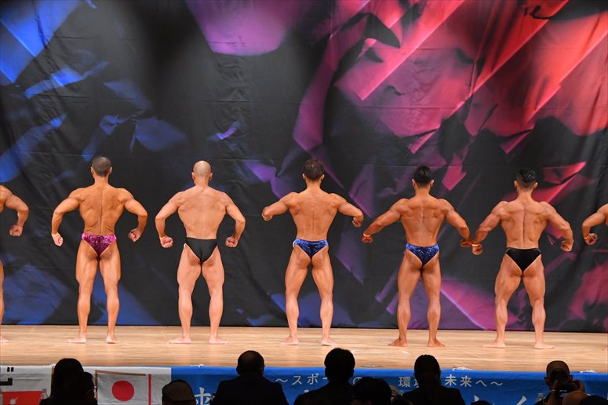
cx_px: 304
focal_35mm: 147
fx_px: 2481
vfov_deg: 9.3
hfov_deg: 14.0
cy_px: 202
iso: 6400
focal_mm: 98
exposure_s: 1/400
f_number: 5.6
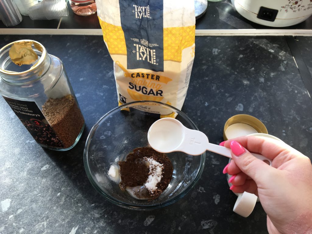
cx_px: 156
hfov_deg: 61.7
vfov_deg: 48.2
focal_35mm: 29
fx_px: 261
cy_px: 117
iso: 32
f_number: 2.2
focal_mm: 4.15
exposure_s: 1/100
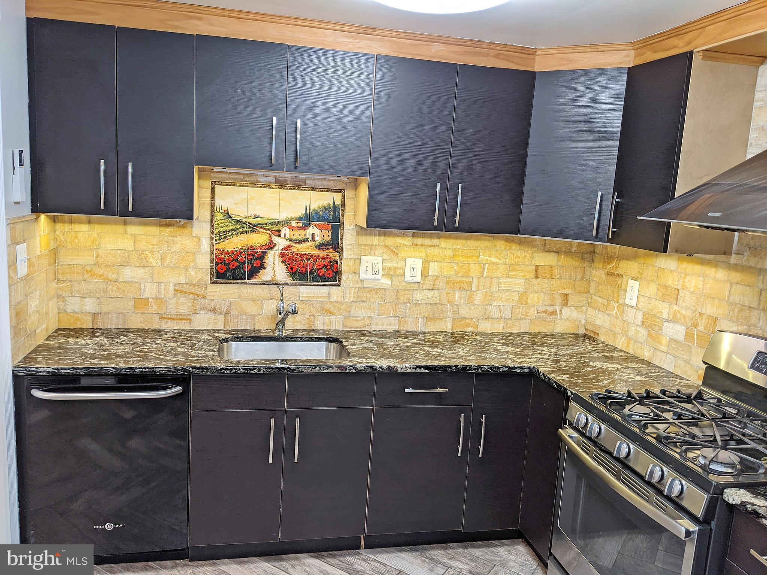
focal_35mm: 27
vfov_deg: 51.4
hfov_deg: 65.3
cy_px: 288
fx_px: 598
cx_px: 384
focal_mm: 4.44
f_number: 1.8
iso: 57
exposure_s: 1/24
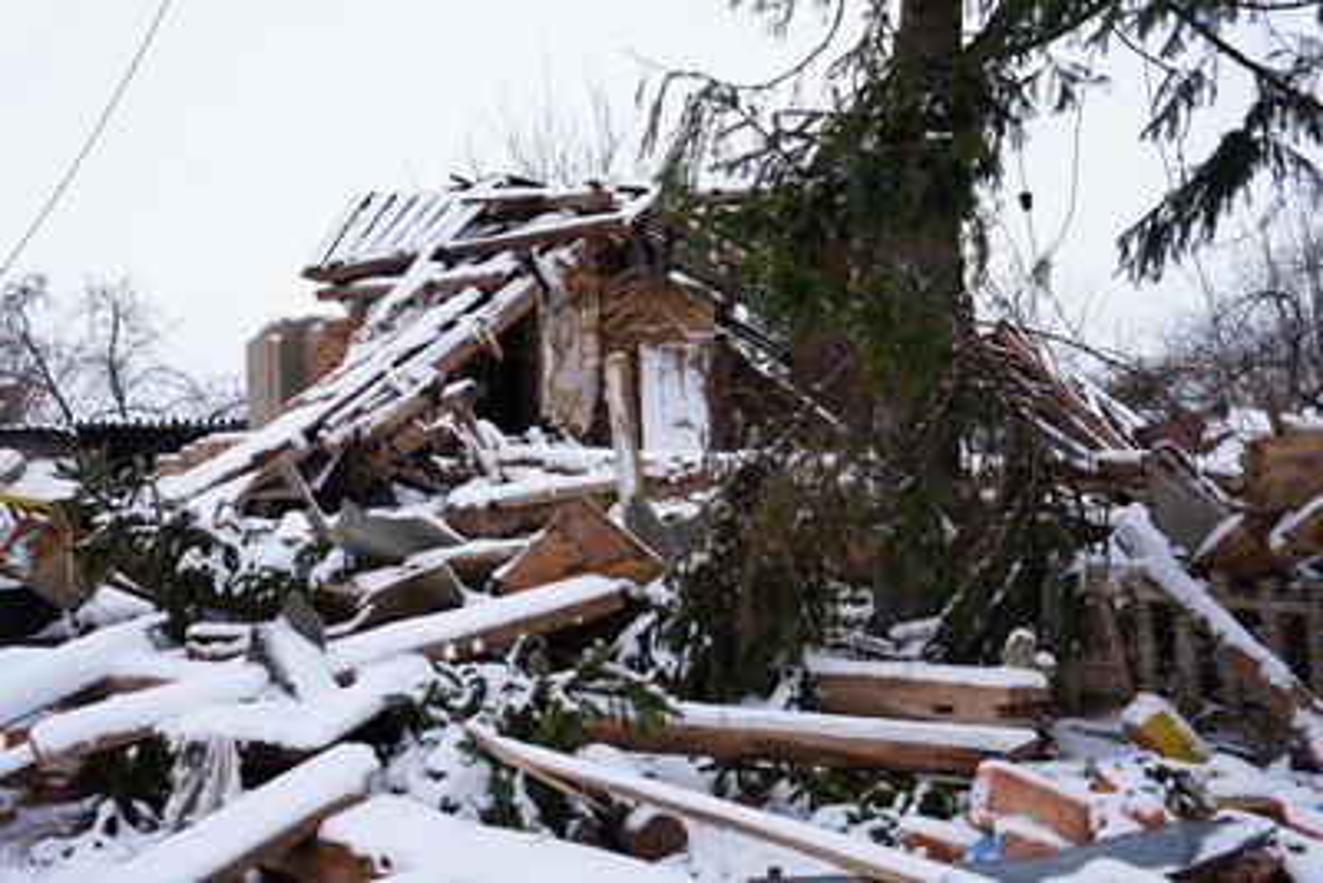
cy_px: 442
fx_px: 1544
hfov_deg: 46.4
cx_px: 662
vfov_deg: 31.9
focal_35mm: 42
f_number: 5
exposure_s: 1/160
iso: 80
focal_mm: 42
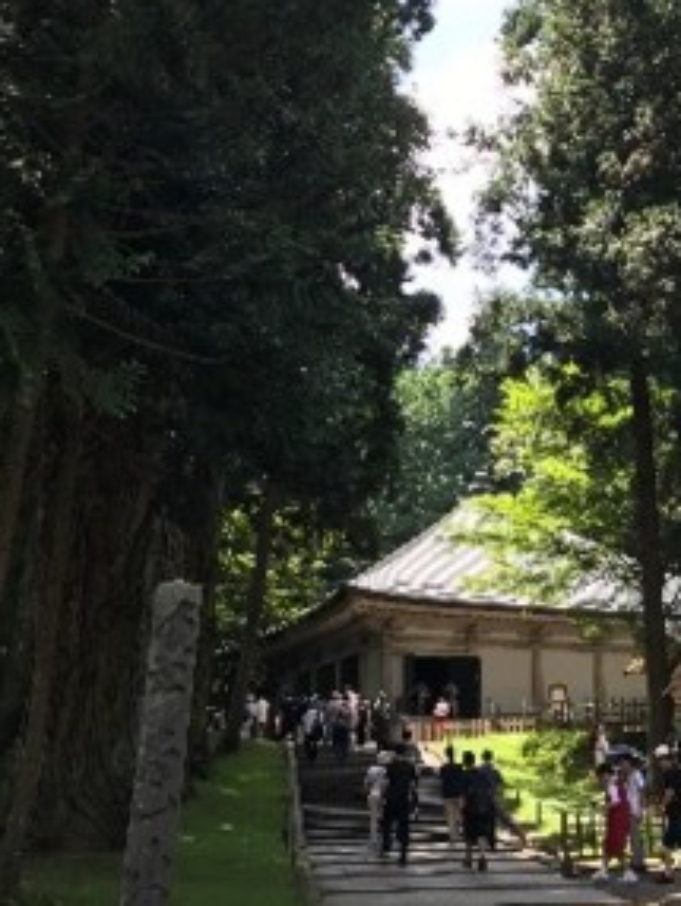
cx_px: 472
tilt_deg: +24.0
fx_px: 1152
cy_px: 329
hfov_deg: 32.6
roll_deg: +1.4
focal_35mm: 44
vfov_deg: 42.5
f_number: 1.8
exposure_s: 1/363
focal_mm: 3.99
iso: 20
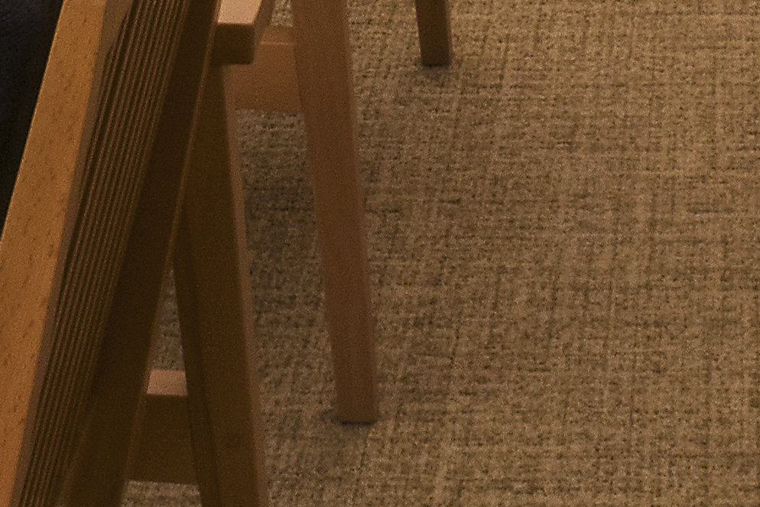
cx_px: 832
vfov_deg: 8.1
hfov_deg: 15.6
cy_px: -1301
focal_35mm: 128
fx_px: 2702
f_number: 22
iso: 100
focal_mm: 16
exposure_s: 1.6
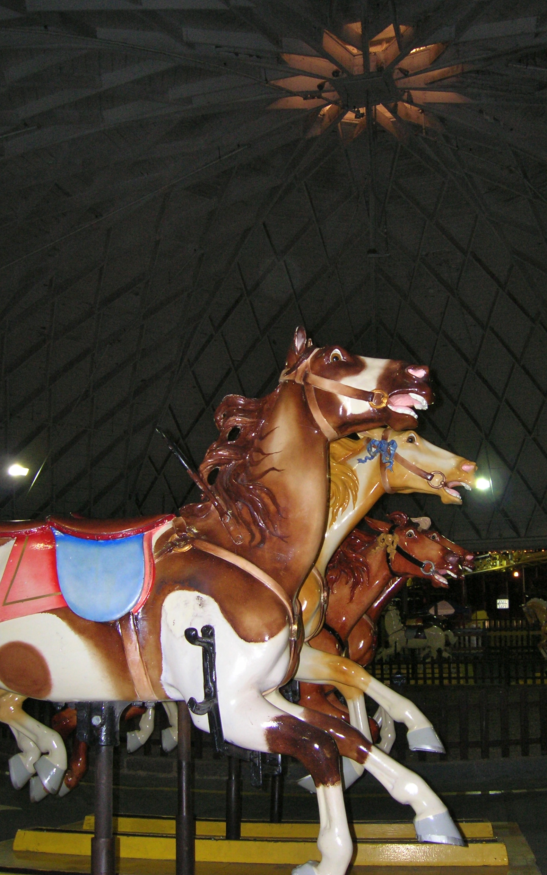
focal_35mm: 37
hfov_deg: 34.4
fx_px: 883
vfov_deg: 52.8
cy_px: 438
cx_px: 310
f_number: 2.9
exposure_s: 1/60.1
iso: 134
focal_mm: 5.7
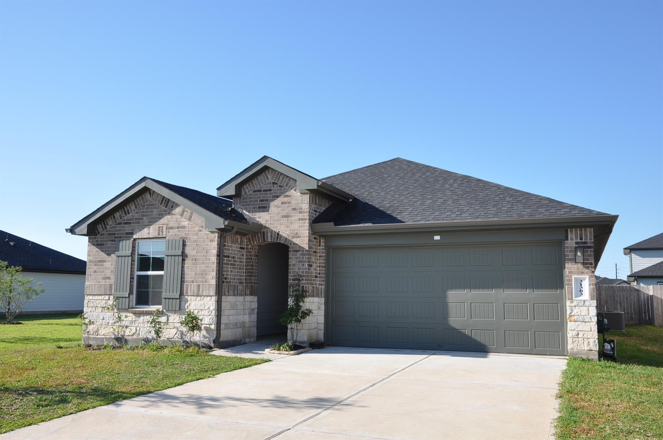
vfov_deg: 39.9
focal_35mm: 33
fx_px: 607
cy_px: 220
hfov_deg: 57.3
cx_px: 332
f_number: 8
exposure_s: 1/320
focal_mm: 22
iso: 200
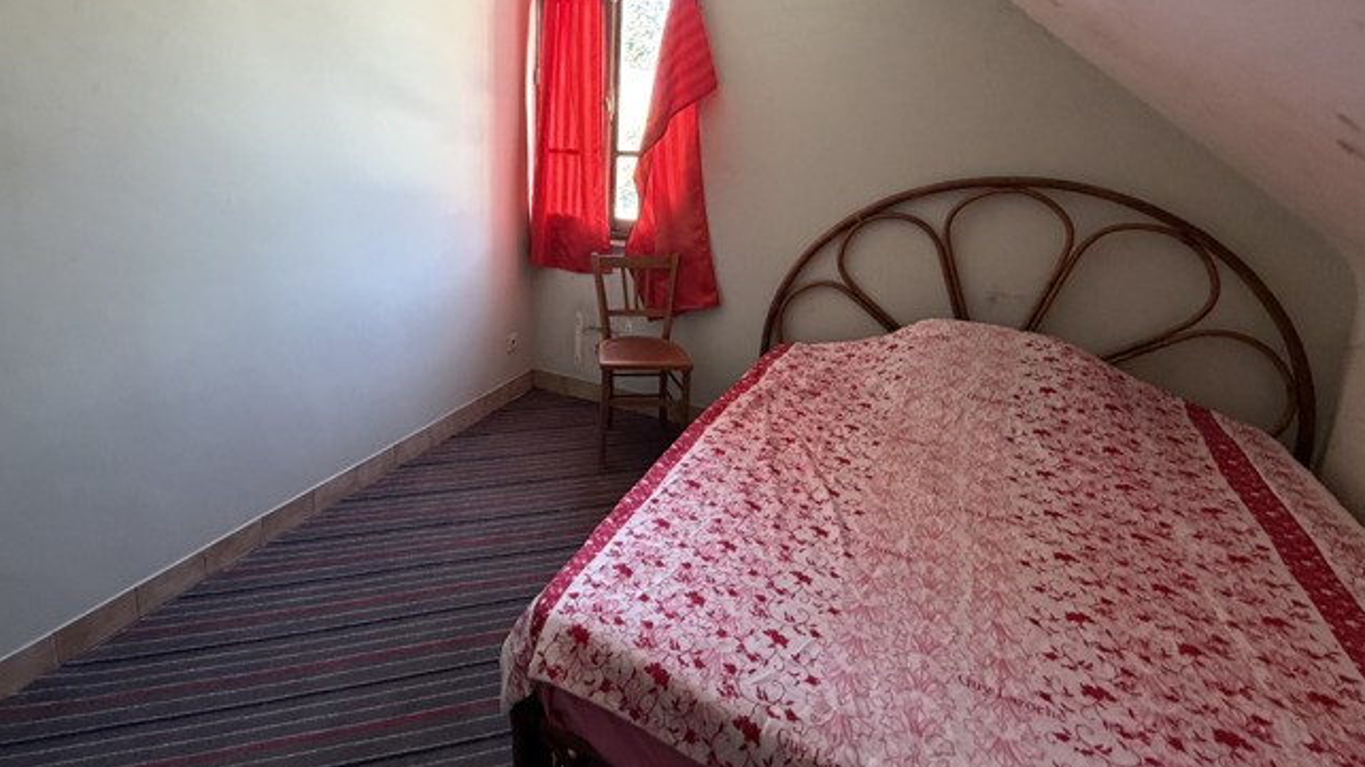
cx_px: 557
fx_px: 688
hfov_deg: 88.6
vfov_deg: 56.8
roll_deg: -0.6
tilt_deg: -10.9
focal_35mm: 19
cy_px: 244
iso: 320
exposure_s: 1/62
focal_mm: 2.22
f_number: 2.2
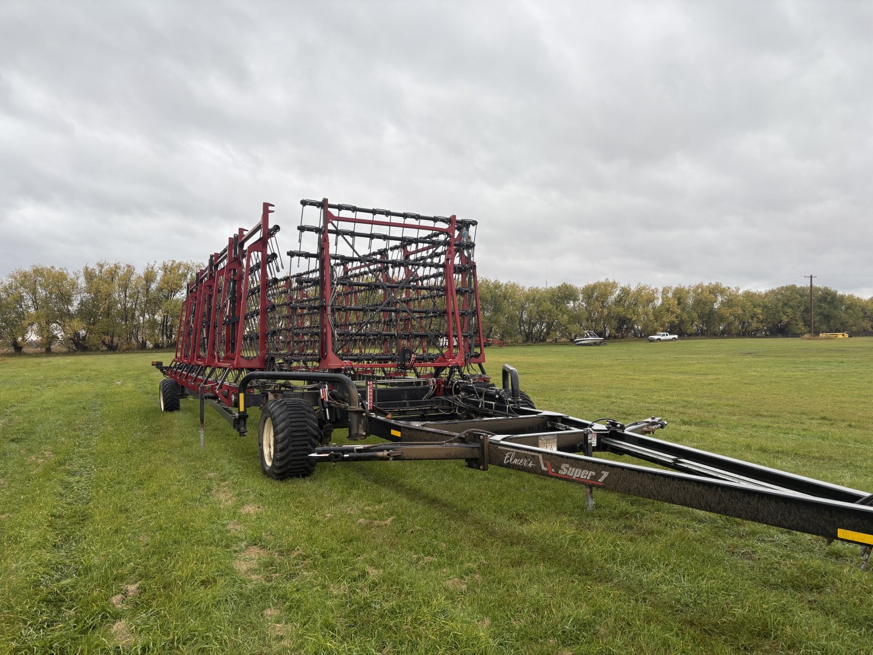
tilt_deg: -0.4
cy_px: 328
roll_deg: +0.8
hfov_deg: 67.3
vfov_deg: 53.1
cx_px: 436
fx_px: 656
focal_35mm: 26
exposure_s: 1/121
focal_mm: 5.96
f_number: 1.6
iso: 64
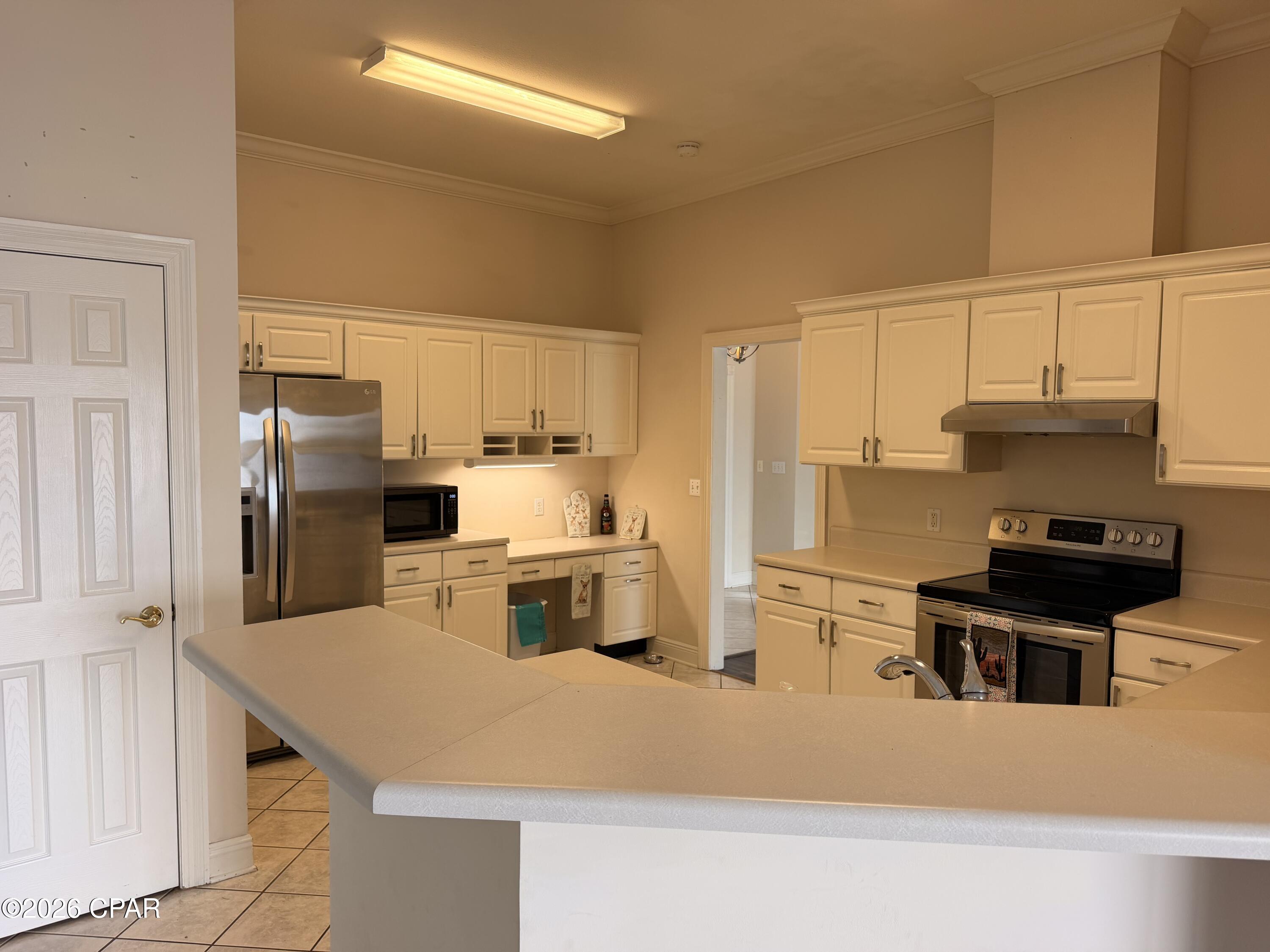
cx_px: 635
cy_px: 476
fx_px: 881
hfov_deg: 71.6
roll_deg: -0.9
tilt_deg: -2.7
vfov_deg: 56.8
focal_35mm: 24
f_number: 1.78
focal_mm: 6.76
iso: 125
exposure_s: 1/214
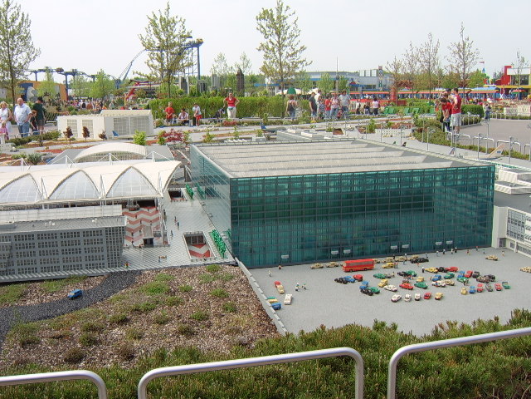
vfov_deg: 45.4
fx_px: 476
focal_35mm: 31
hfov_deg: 58.4
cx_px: 266
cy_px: 200
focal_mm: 8.13
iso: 50
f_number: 5.6
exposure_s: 1/176
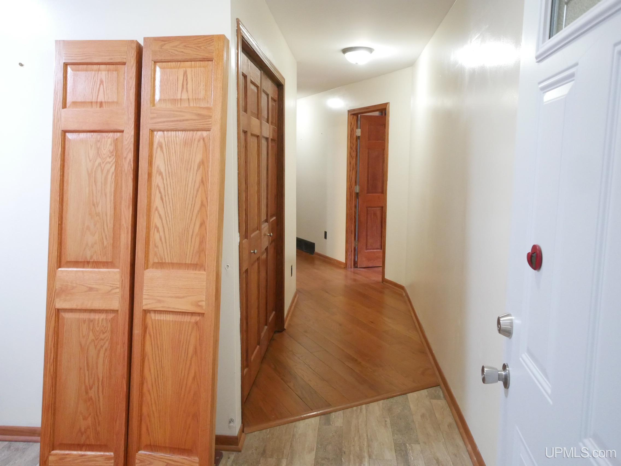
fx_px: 502
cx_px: 310
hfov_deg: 63.4
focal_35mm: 28
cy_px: 233
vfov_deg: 49.7
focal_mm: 14
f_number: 4
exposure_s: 1/60
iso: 3200
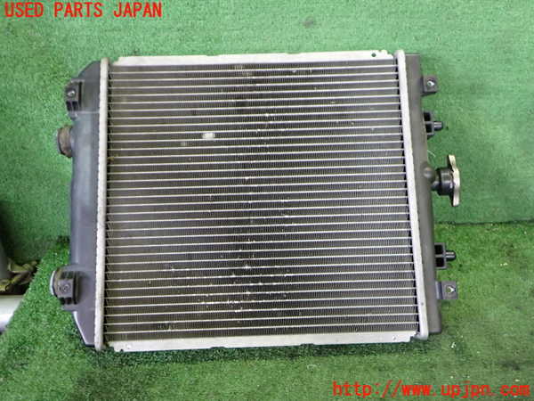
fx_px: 463
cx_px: 267
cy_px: 200
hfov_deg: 60.0
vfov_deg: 46.8
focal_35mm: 30
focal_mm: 5.4
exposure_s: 1/30
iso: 500
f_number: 2.3
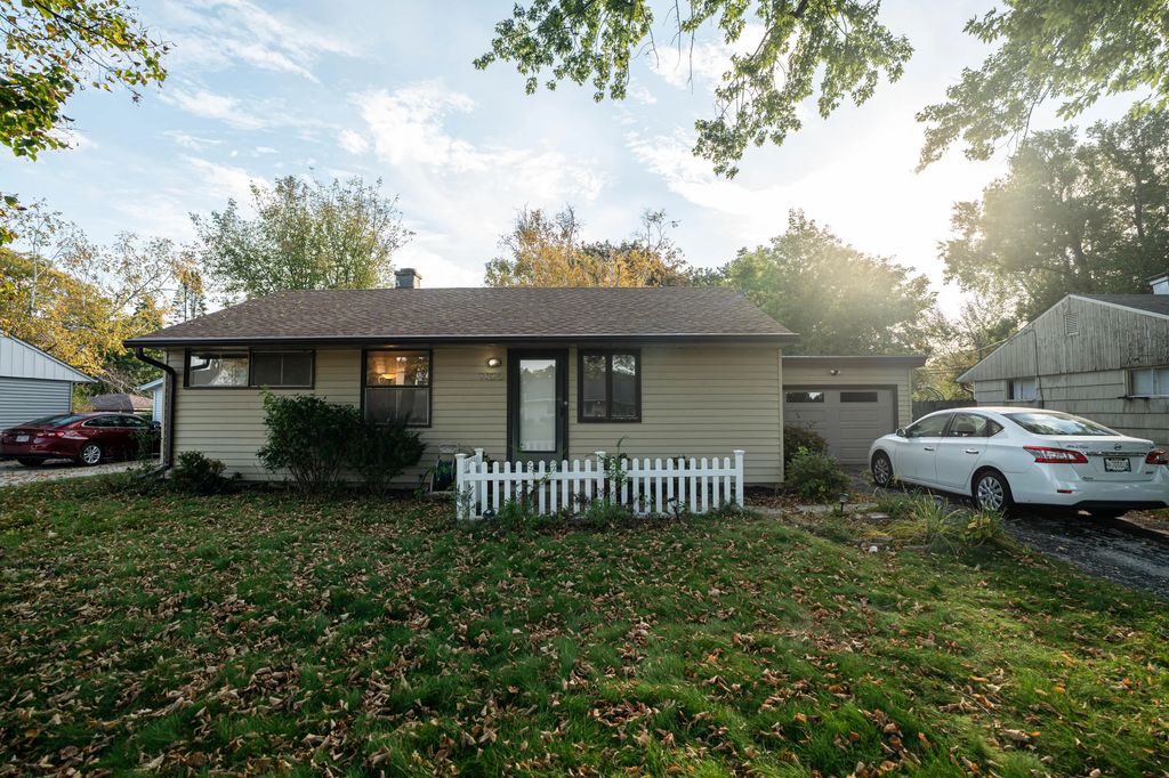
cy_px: 389
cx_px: 584
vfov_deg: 72.8
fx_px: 528
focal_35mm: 16
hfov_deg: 95.8
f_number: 4.5
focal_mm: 16
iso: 100
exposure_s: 1/80
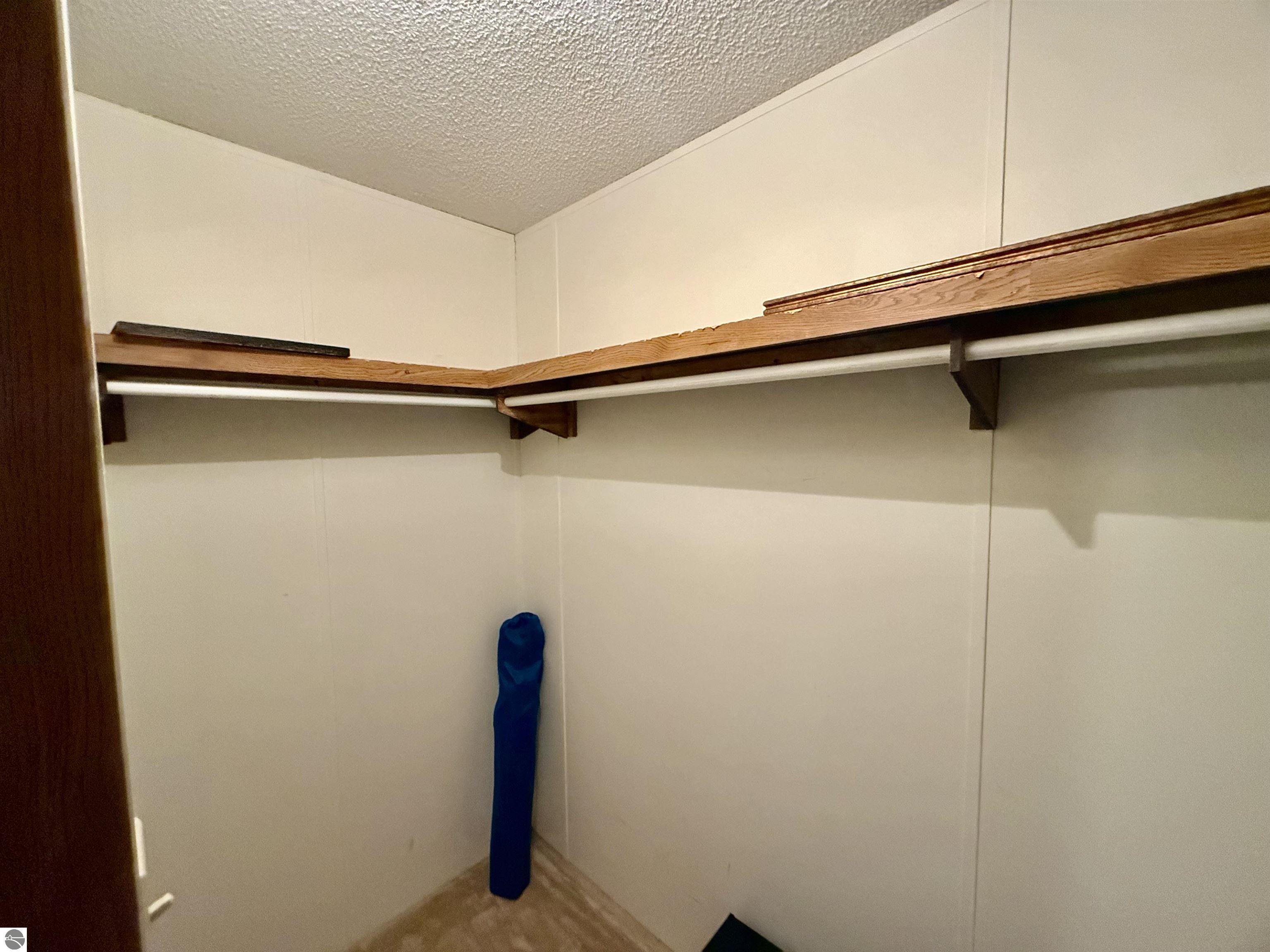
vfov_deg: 85.7
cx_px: 635
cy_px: 476
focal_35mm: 14
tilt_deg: -3.7
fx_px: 514
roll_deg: -0.6
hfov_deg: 102.1
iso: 800
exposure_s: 1/60
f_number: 2.2
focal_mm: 2.22
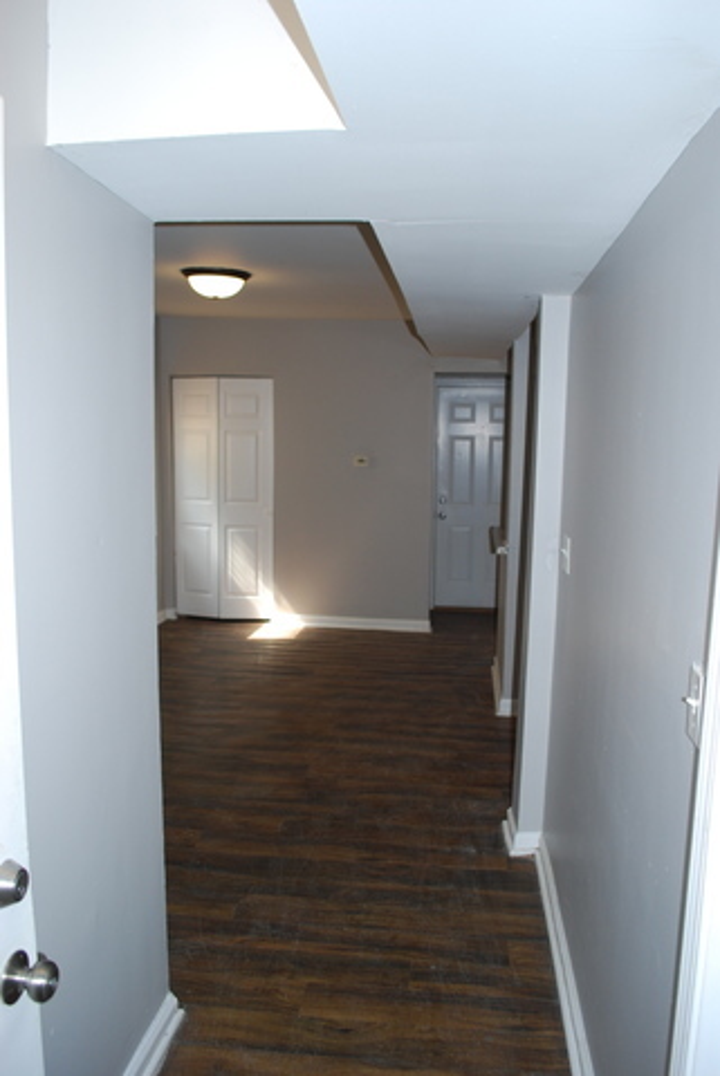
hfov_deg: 48.0
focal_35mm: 27
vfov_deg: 67.3
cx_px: 360
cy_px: 538
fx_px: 808
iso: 200
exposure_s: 1/60
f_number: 3.5
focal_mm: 18
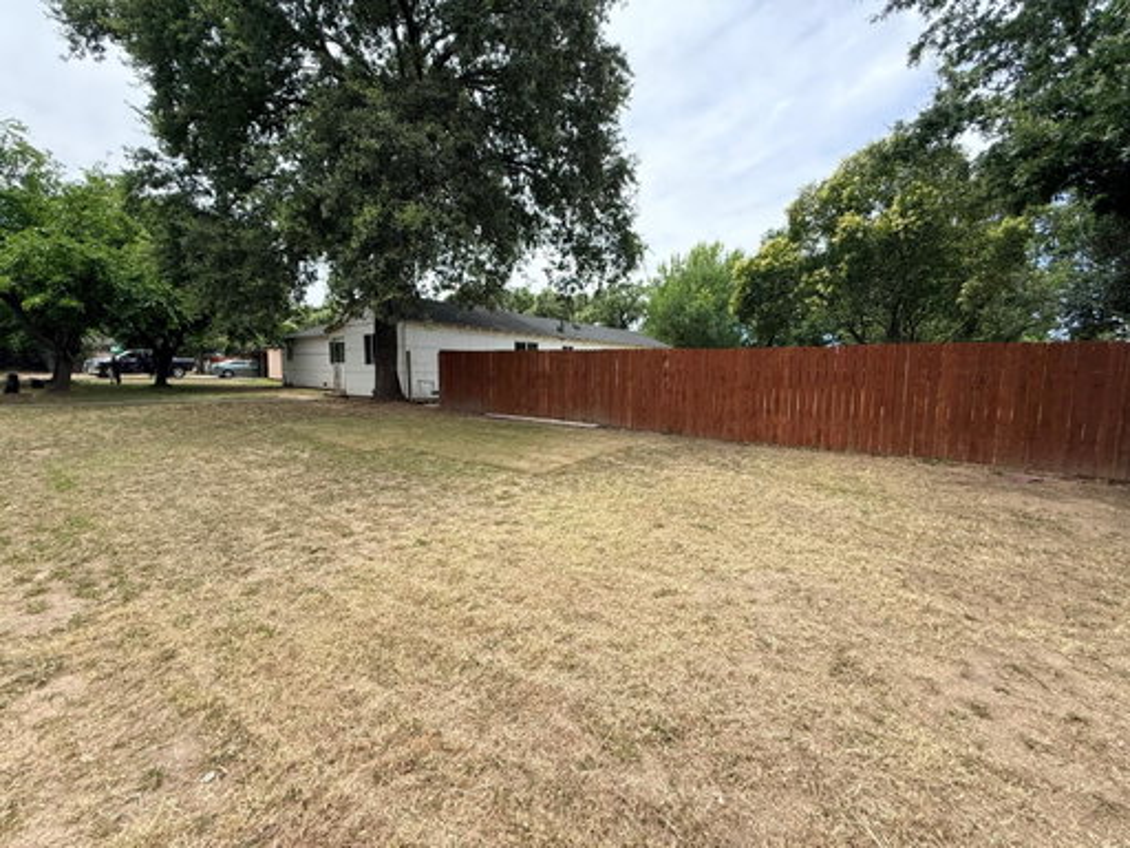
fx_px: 457
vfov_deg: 85.7
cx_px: 565
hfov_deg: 102.1
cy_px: 424
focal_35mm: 14
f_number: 2.2
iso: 64
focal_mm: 2.22
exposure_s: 1/1167
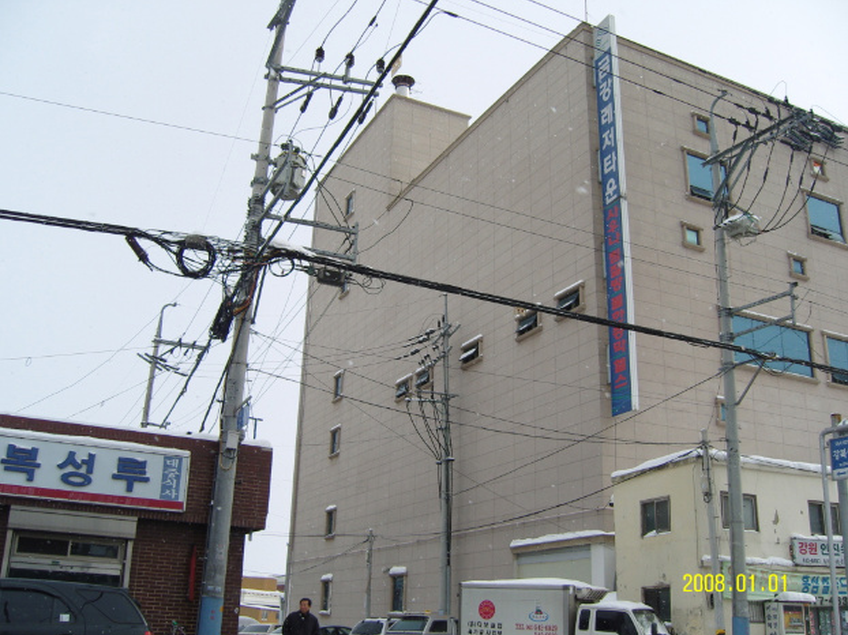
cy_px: 324
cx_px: 414
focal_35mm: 35
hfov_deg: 52.6
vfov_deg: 40.7
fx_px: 857
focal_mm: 7.3
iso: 100
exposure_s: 1/250
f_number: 7
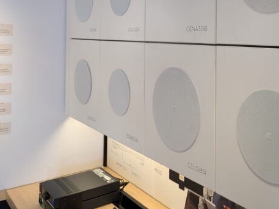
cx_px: 219
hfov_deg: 43.0
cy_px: 34
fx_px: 339
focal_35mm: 42
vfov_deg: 33.1
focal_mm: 6.9
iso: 184
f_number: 1.68
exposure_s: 1/171
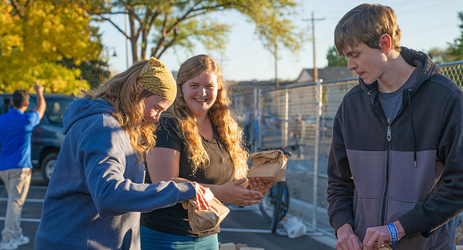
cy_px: 181
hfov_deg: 26.4
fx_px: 985
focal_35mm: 81
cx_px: 250
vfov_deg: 14.5
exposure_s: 1/320
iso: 200
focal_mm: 65
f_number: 5
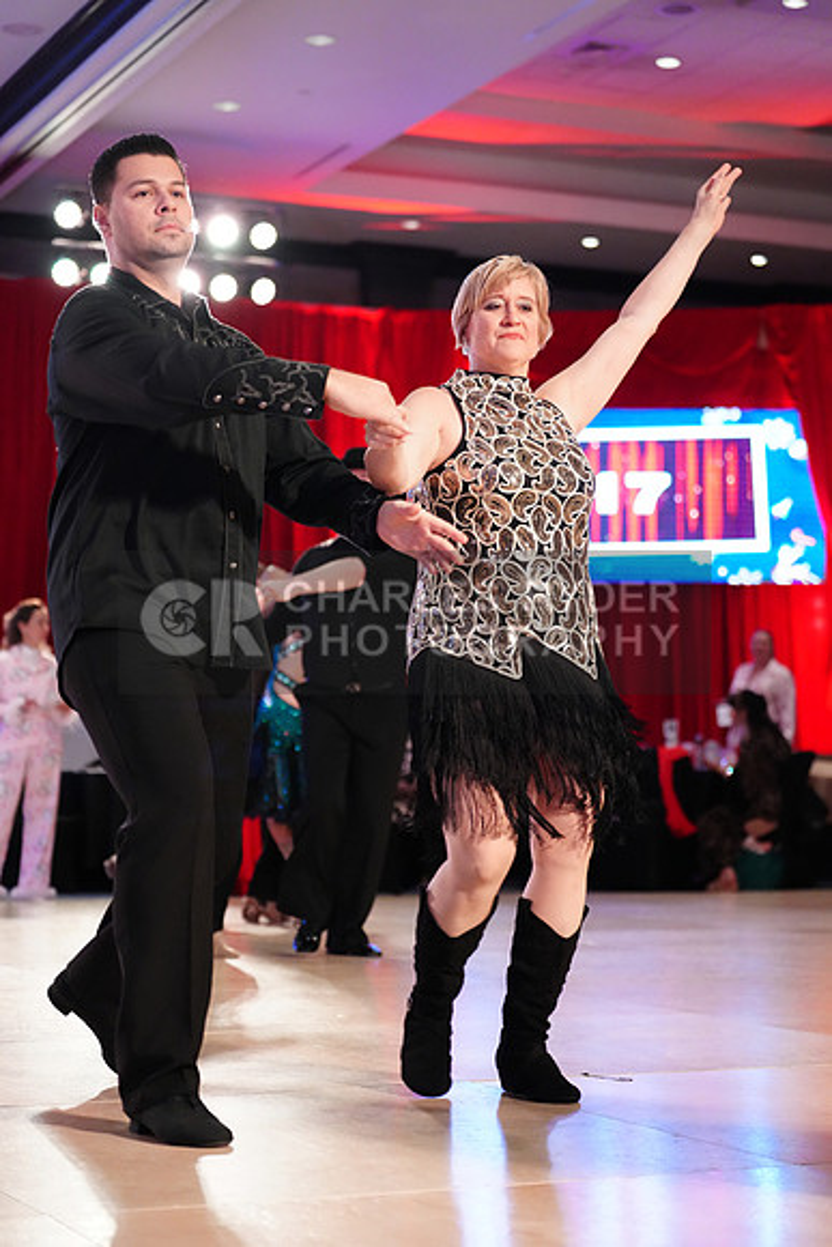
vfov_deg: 28.8
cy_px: 624
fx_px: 2425
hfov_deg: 19.5
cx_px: 416
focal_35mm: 70
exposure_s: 1/400
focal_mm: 70
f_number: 2.8
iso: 5000
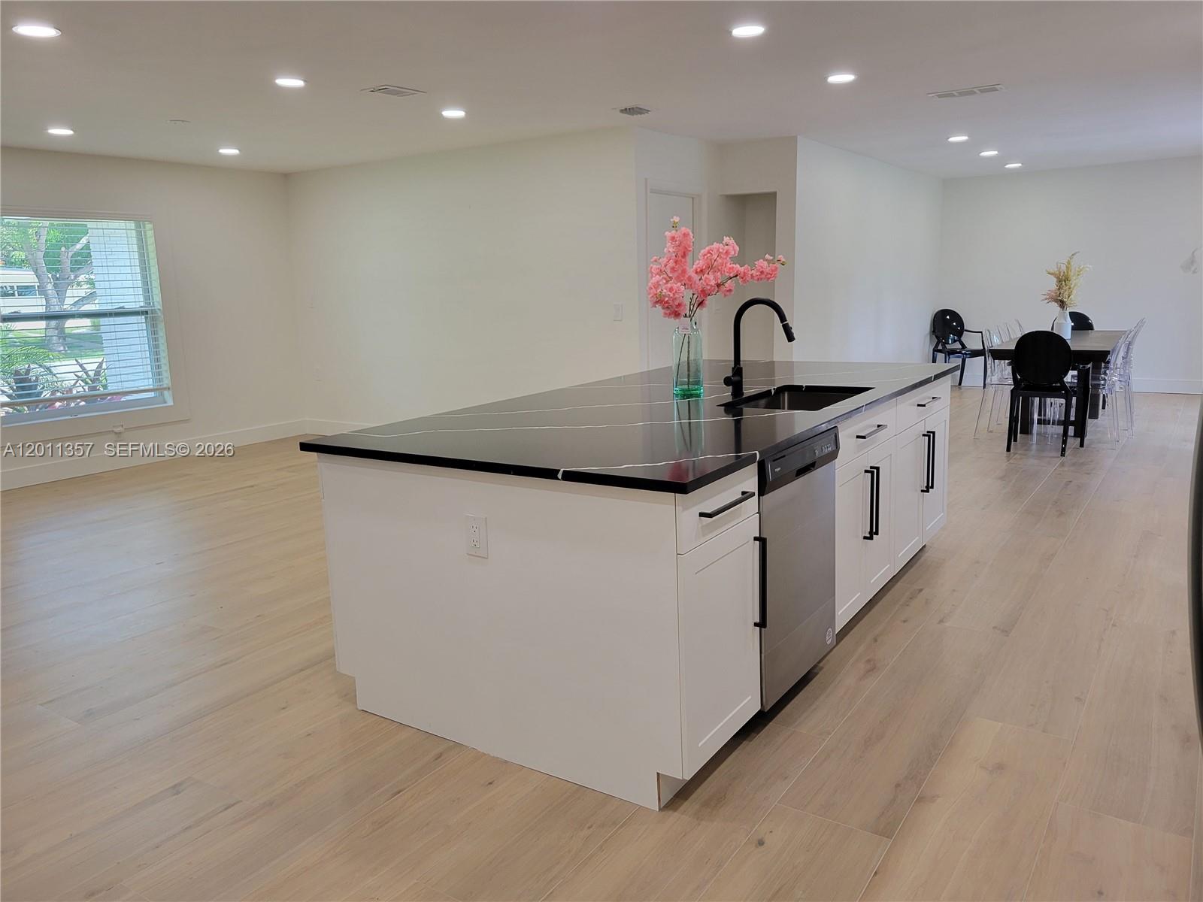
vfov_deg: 53.1
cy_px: 451
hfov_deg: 67.3
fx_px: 904
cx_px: 602
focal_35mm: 26
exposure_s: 1/120
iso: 160
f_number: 1.8
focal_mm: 5.4
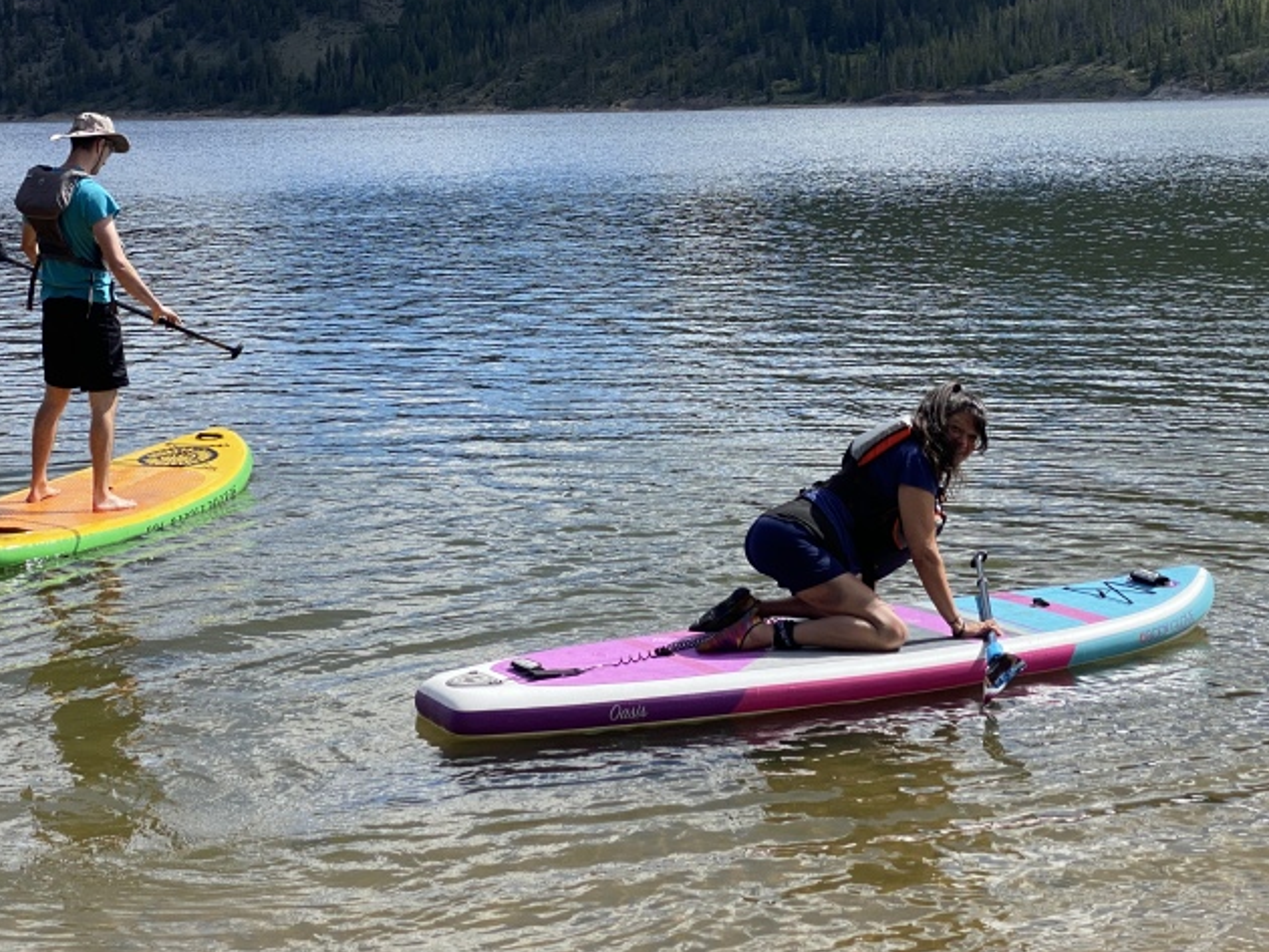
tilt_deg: -5.6
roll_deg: +1.4
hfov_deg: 29.4
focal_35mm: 66
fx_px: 2420
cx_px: 628
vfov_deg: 22.2
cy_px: 378
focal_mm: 6
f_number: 2
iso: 20
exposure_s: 1/1776
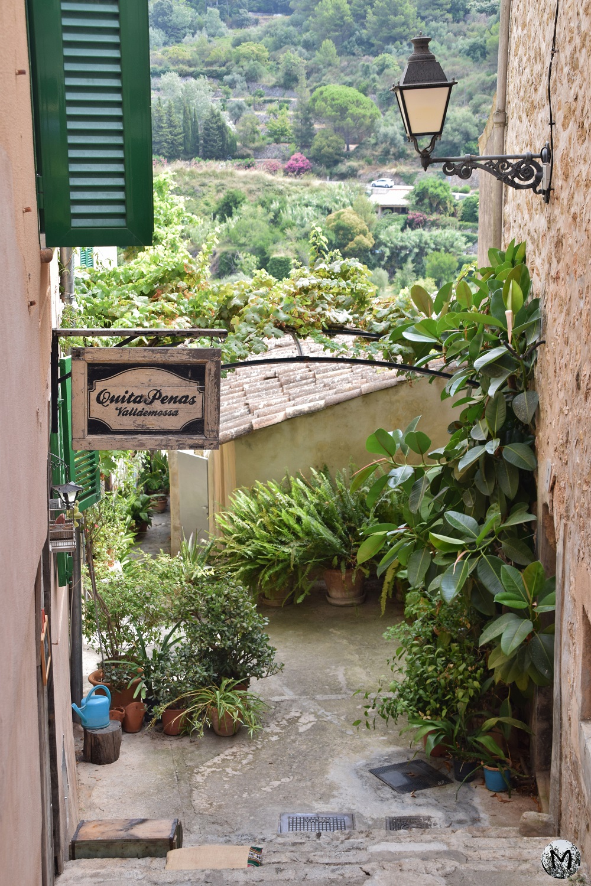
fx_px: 1256
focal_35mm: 51
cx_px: 296
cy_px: 443
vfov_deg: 38.9
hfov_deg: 26.5
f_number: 7.1
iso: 400
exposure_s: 1/200
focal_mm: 34
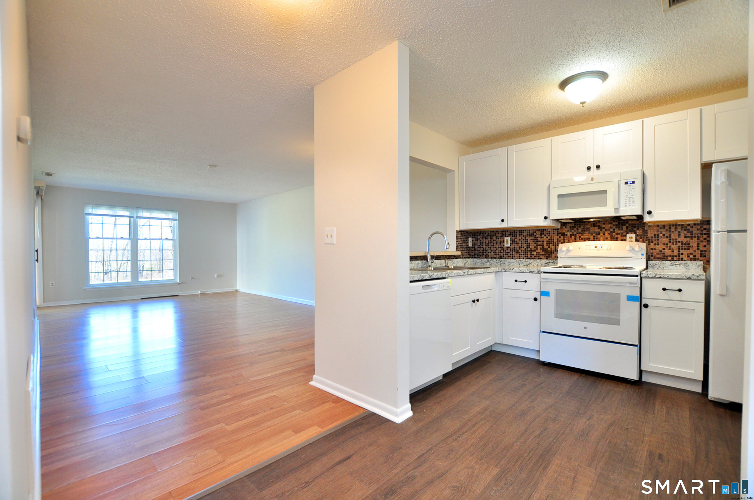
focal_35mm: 15
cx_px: 377
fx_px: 314
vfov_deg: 77.2
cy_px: 250
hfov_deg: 100.5
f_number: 4.5
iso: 400
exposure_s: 1/25
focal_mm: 10
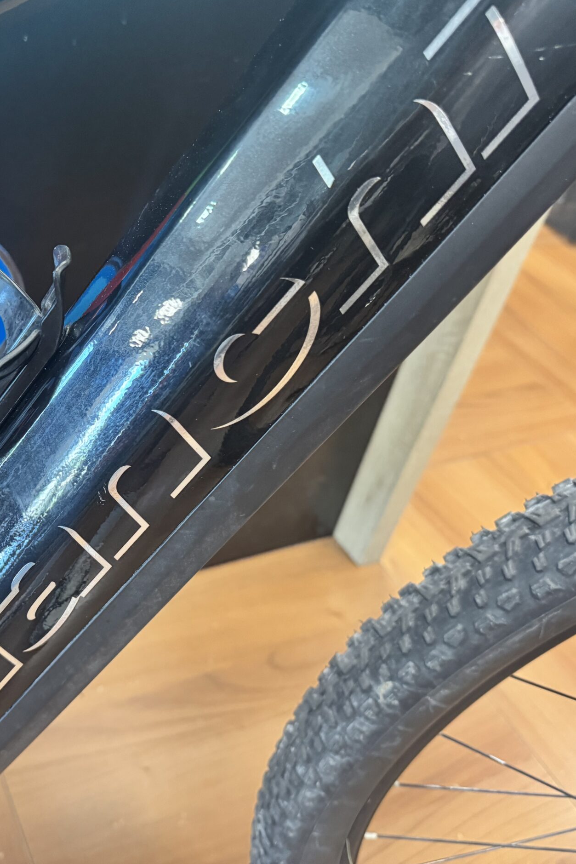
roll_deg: -8.5
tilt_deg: -40.0
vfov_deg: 55.8
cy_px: 425
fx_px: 816
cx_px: 132
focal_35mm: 34
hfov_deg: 37.7
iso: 400
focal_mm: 6.76
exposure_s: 1/50
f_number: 1.78
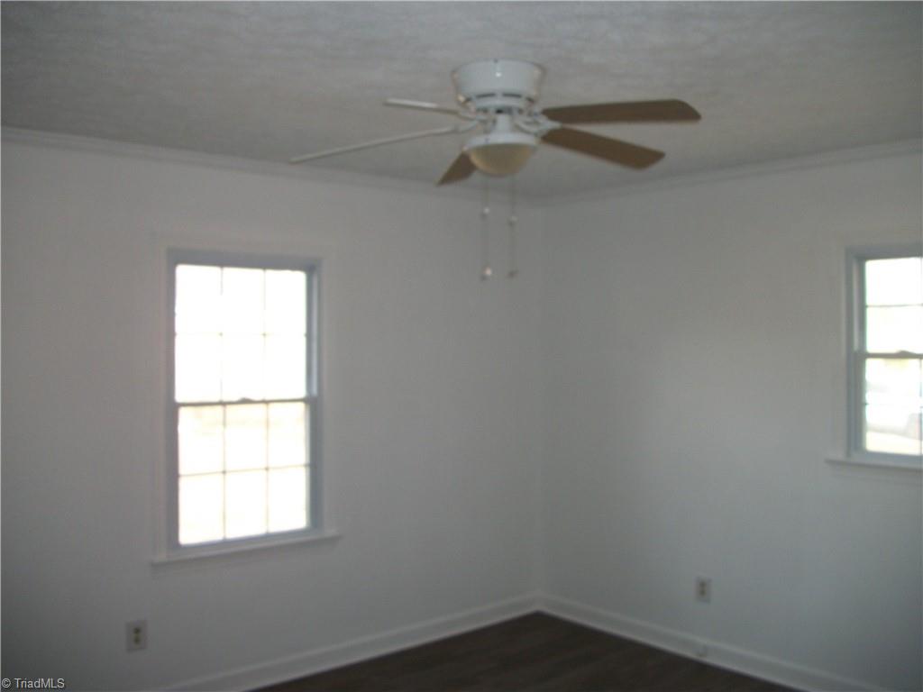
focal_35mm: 32
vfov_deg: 44.2
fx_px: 853
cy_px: 346
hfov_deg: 56.8
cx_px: 462
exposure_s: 1/80
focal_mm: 5.7
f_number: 2.9
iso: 80
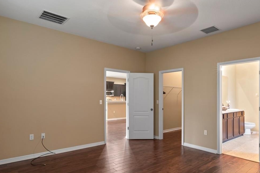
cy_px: 97
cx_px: 143
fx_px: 166
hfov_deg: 75.9
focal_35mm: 23
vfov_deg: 54.9
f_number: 8
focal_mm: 14
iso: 400
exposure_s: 2
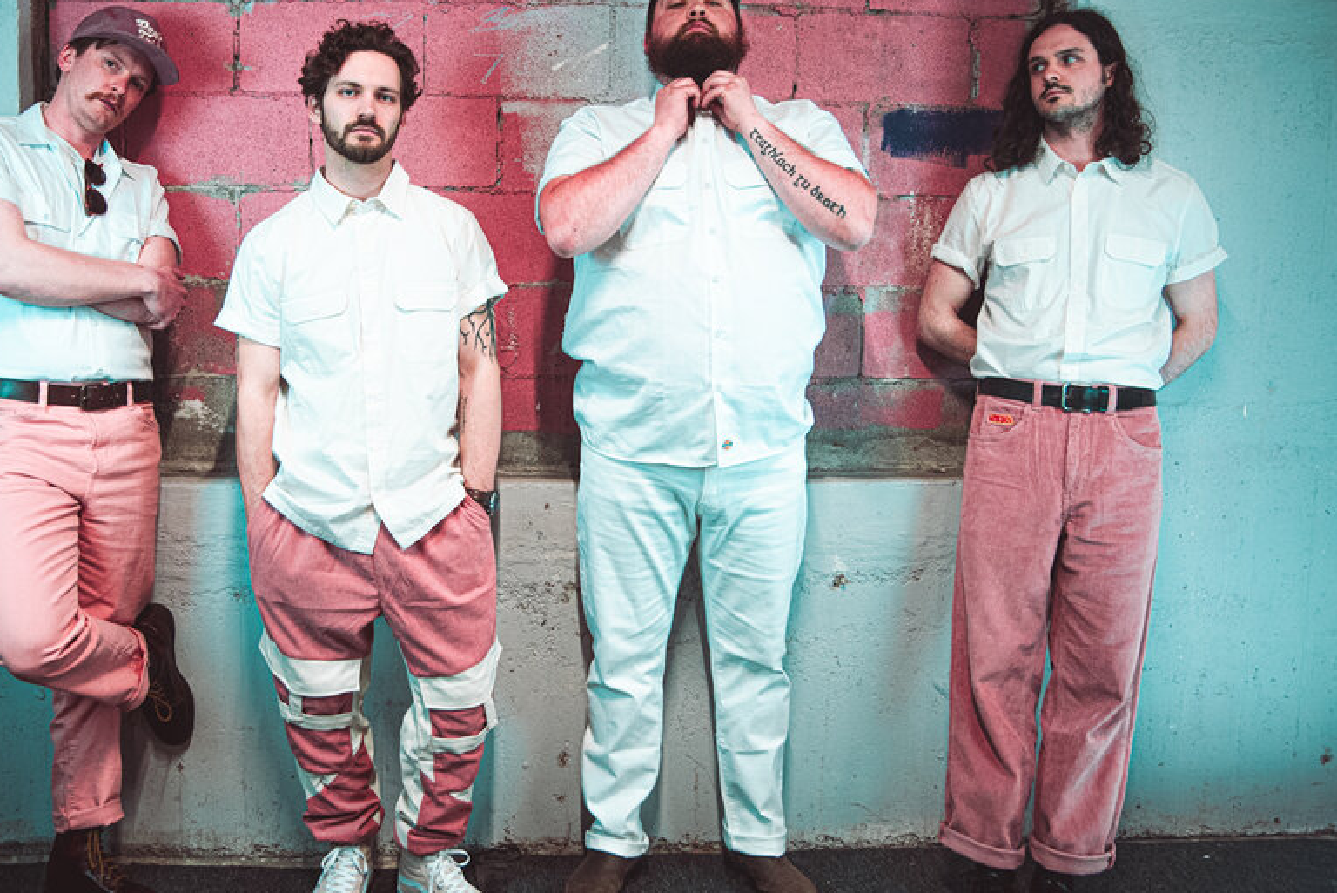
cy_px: 374
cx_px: 545
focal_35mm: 32
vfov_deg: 41.0
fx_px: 1189
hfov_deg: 58.3
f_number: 2.8
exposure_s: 1/250
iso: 4000
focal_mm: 24
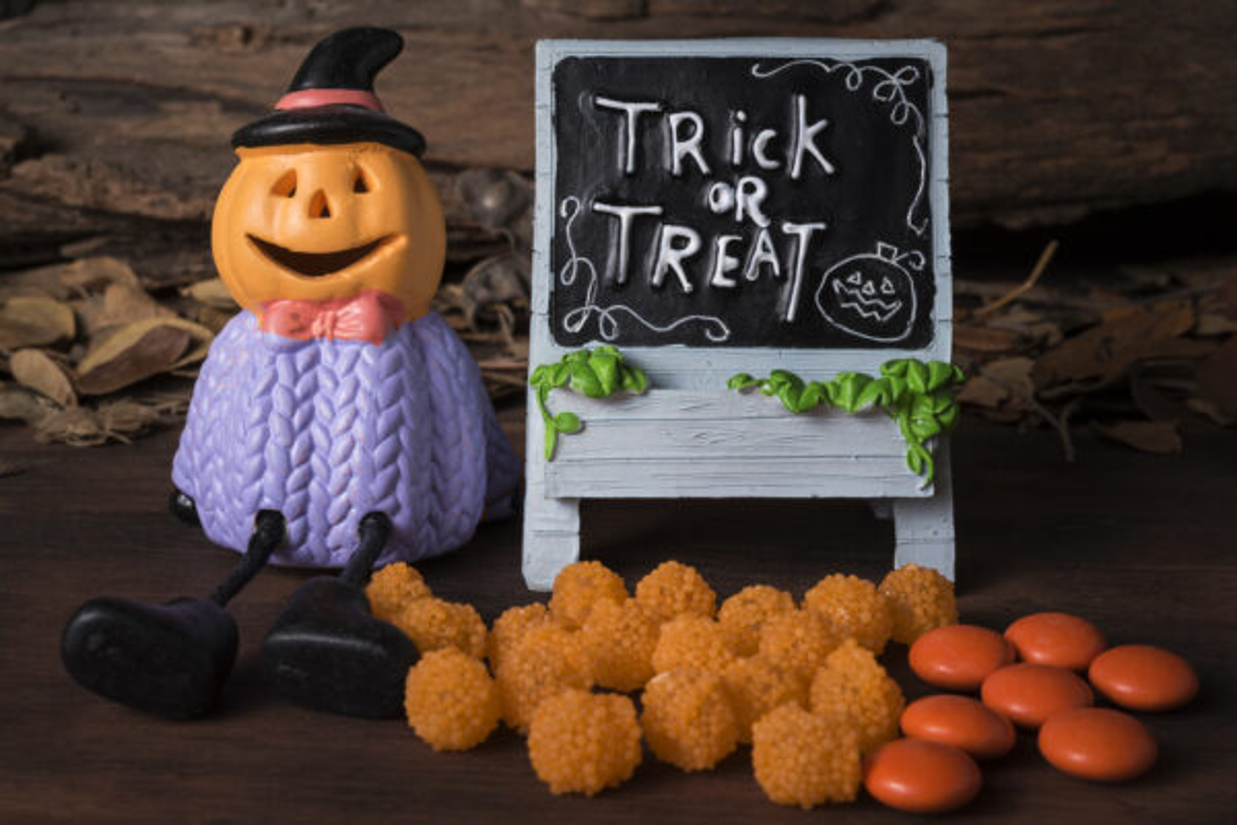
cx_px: 618
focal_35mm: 60
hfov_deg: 33.4
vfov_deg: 22.6
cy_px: 412
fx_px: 2062
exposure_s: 1/200
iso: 100
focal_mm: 60
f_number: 22
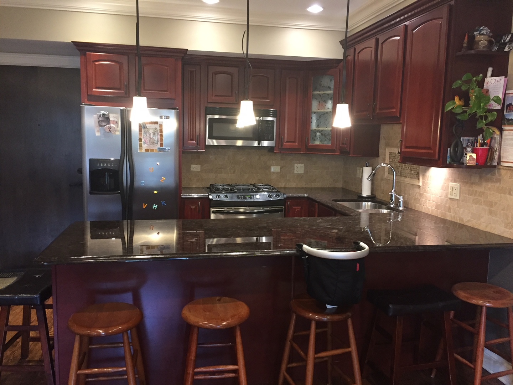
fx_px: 430
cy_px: 192
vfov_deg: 48.2
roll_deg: -2.2
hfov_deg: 61.7
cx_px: 256
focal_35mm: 29
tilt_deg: -9.0
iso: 160
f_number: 2.2
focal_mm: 4.15
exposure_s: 1/30
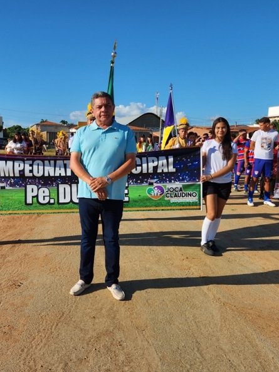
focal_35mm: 31
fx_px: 333
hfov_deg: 44.7
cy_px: 187
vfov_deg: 58.4
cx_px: 90
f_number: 1.8
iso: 20
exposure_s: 1/2082
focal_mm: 5.4
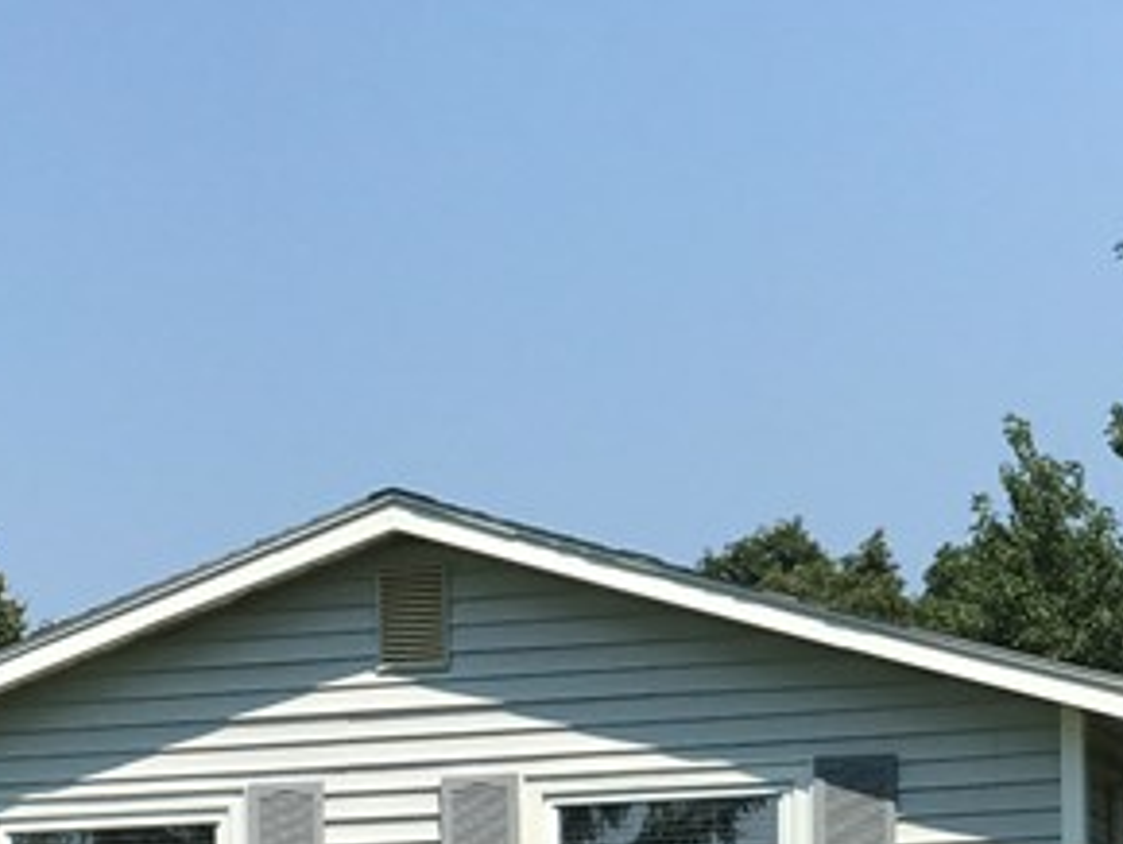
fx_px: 6526
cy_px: 1266
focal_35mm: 201
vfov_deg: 7.3
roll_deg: +0.5
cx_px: -488
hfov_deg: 9.6
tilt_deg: +0.7
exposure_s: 1/772
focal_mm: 6.6
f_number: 2.8
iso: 20
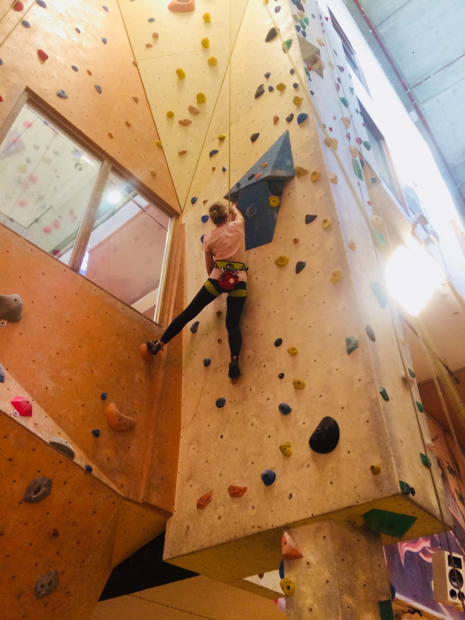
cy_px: 310
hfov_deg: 48.2
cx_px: 232
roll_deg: +0.8
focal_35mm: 29
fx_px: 519
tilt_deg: +39.6
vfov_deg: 61.7
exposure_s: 1/33
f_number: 2.2
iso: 160
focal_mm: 4.15
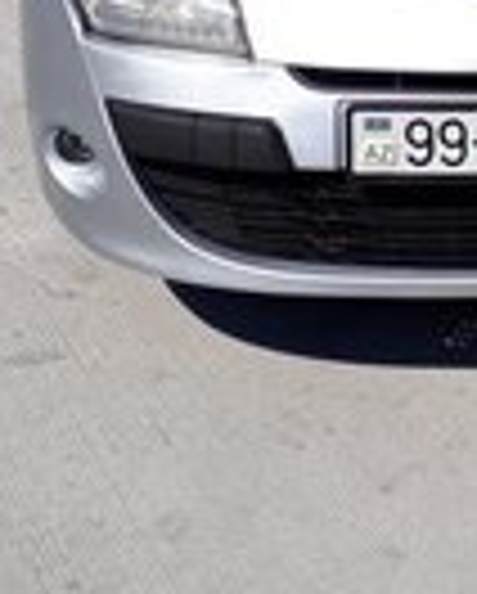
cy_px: -90
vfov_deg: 18.5
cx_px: 544
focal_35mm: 99
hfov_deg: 15.1
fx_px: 1743
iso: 40
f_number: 1.9
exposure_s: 1/2273
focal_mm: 3.6
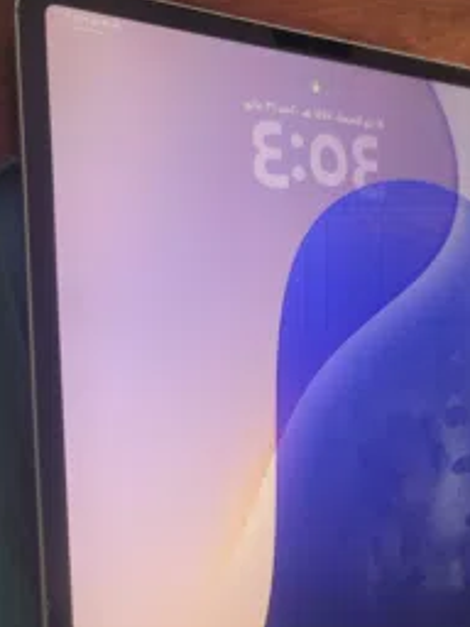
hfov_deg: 36.5
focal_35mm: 39
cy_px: 389
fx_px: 706
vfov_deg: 47.5
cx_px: 304
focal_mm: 7
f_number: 1.8
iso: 160
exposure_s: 1/40
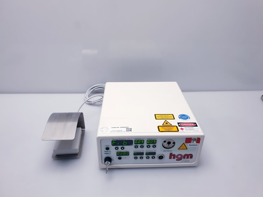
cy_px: 98
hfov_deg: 67.3
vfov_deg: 53.1
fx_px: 198
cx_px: 132
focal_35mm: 26
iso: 80
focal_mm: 4.3
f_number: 2.4
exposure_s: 1/100
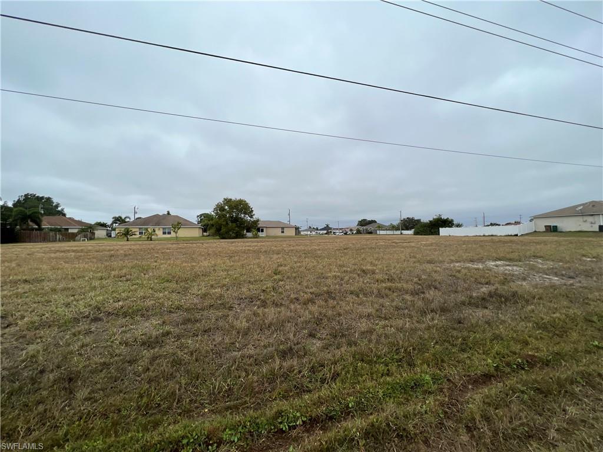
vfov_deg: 89.9
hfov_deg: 106.2
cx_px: 302
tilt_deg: +2.1
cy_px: 226
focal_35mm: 13
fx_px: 226
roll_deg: +0.4
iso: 32
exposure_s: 1/1410
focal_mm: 1.57
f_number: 1.8
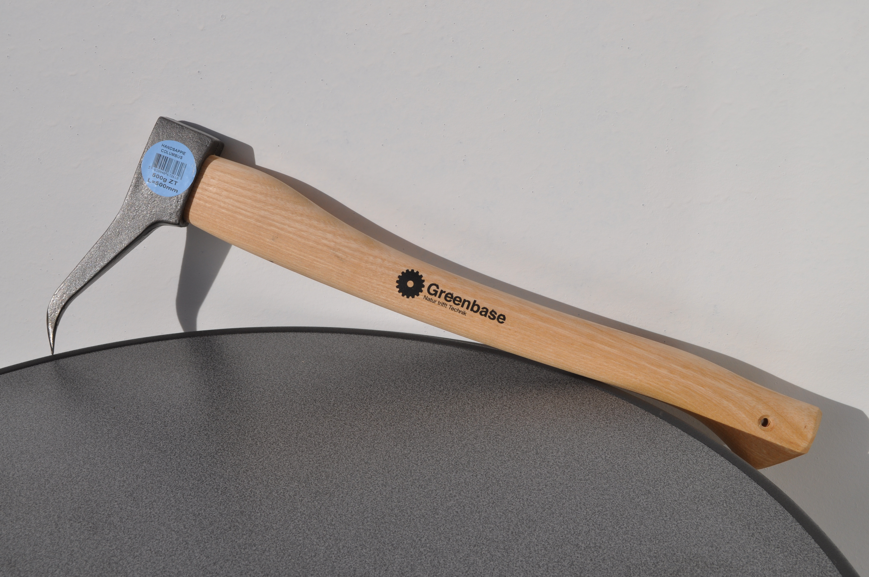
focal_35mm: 48
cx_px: 434
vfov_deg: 28.0
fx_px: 1157
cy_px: 288
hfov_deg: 41.2
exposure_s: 1/500
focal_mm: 32
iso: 200
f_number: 11
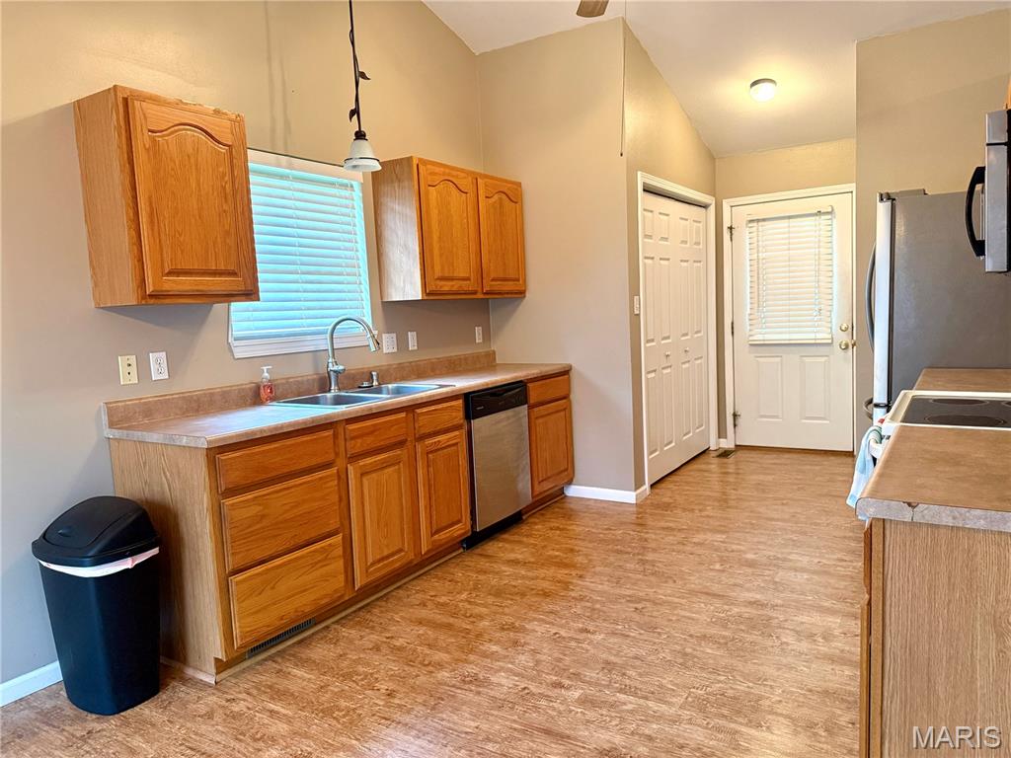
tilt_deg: -5.4
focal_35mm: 24
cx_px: 506
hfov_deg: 71.6
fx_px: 701
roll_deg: +2.4
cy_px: 379
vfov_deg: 56.8
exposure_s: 1/60
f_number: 1.78
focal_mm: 6.76
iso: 400
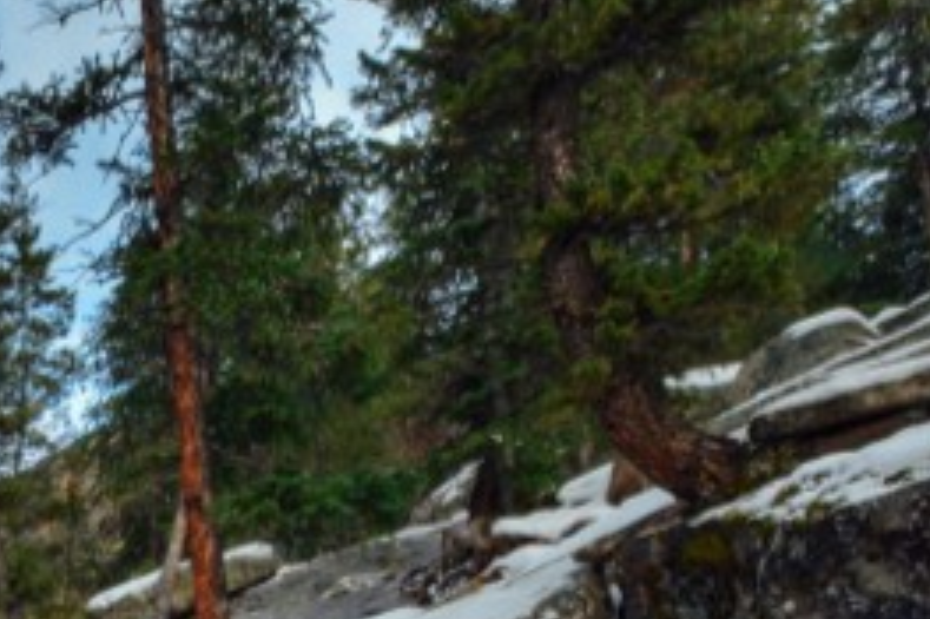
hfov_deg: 30.0
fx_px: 1239
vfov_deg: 21.4
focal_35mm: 48
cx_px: -357
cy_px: 1026
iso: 100
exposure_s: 1/8
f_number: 22
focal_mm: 14
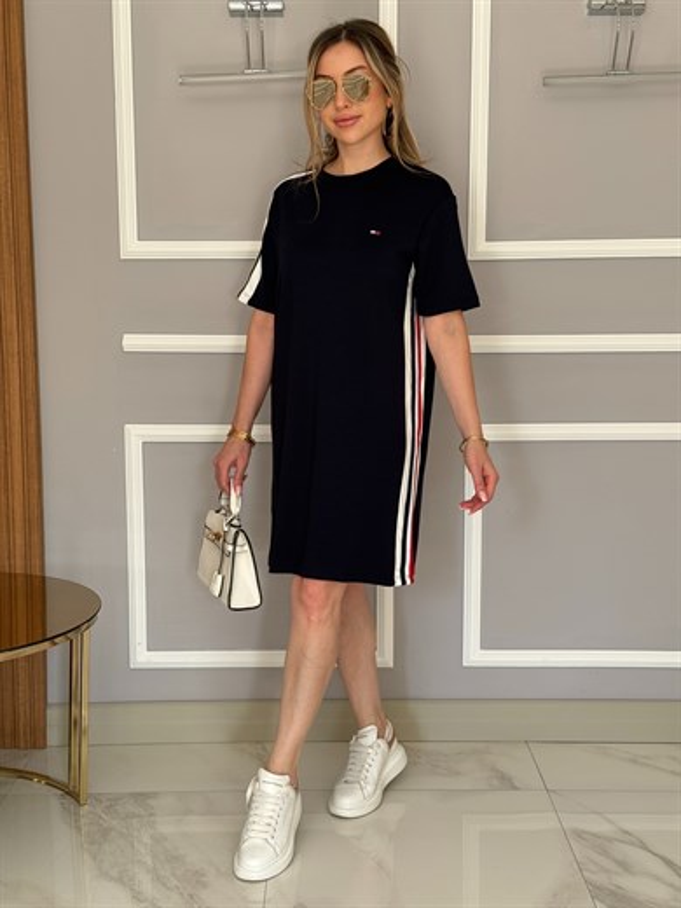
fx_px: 1259
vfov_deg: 39.7
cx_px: 340
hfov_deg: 30.3
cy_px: 454
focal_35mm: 48
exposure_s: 1/73
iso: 100
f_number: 1.78
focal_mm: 6.76
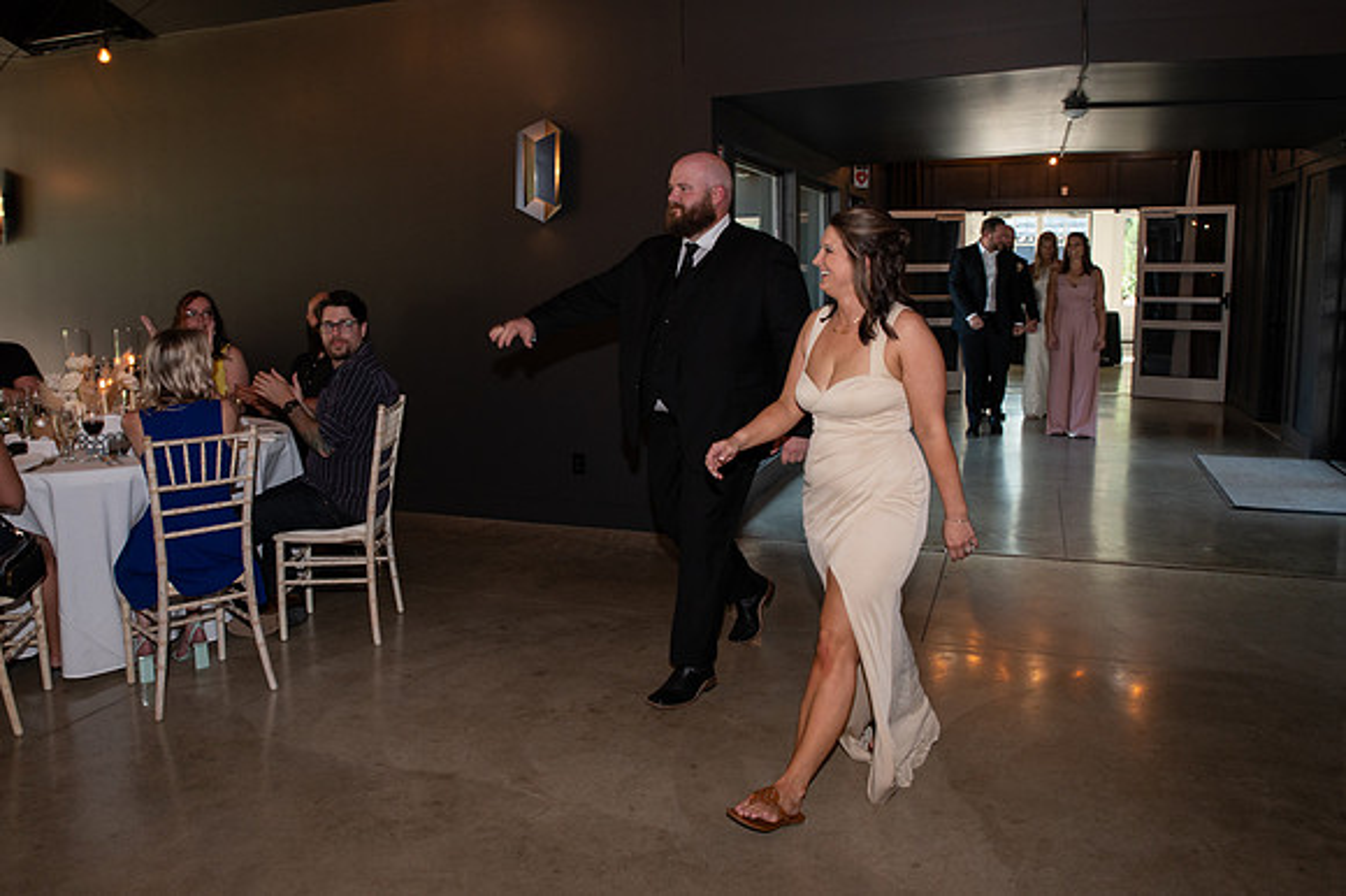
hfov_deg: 66.3
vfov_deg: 47.0
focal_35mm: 28
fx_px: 1028
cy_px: 400
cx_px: 610
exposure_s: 1/160
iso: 1000
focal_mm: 24
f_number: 5.6
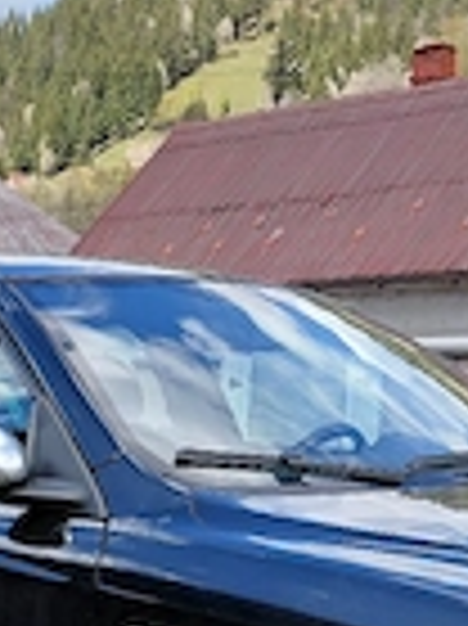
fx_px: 1300
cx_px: 36
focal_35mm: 72
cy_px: 689
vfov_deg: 25.1
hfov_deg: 20.0
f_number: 1.8
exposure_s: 1/714
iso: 50
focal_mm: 4.69
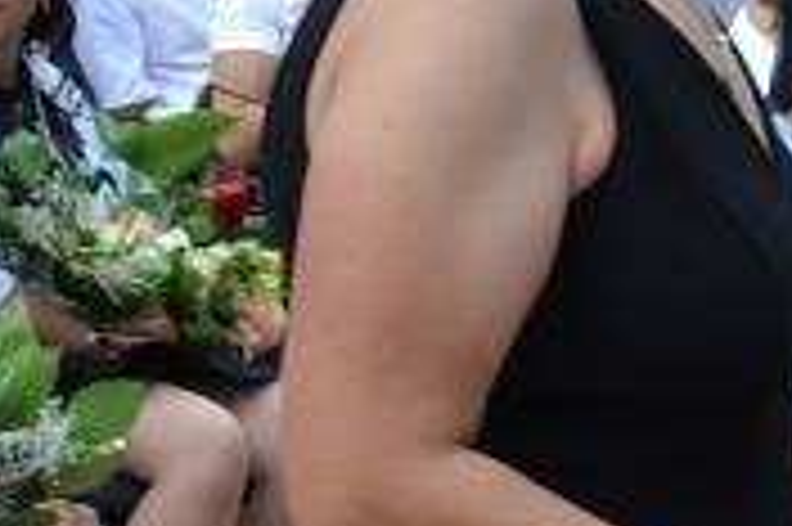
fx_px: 6754
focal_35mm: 307
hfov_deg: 6.6
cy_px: 106
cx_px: 1174
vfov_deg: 4.5
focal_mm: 45
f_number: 5.6
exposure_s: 1/125
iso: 100
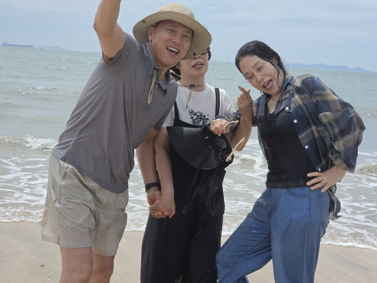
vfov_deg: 21.3
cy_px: 142
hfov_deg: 28.2
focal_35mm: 69
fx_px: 751
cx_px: 188
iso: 25
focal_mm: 7
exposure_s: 1/1087
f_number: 2.4
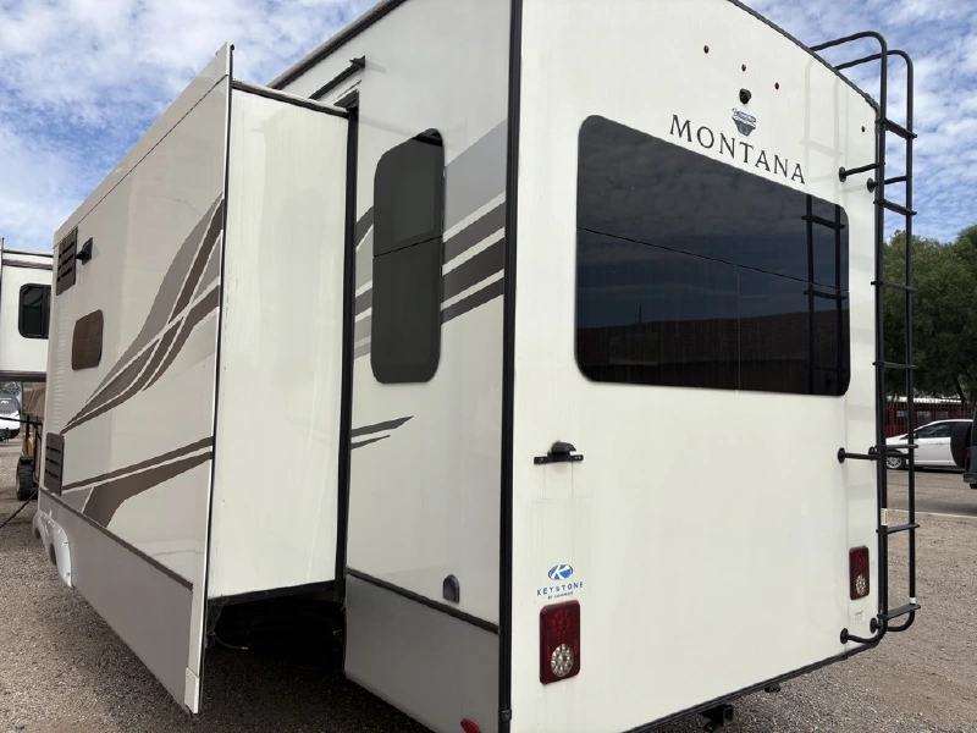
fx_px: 734
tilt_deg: +5.0
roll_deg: -0.8
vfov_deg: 53.1
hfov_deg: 67.3
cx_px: 488
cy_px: 366
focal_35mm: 26
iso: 50
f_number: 1.6
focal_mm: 5.96
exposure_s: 1/4608
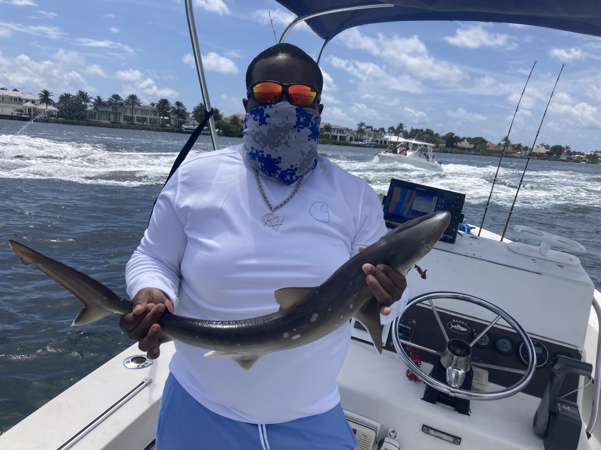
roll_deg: -4.4
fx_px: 486
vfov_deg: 49.7
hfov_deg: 63.4
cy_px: 225
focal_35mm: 28
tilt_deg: -7.2
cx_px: 300
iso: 20
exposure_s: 1/3247
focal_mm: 3.99
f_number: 1.8
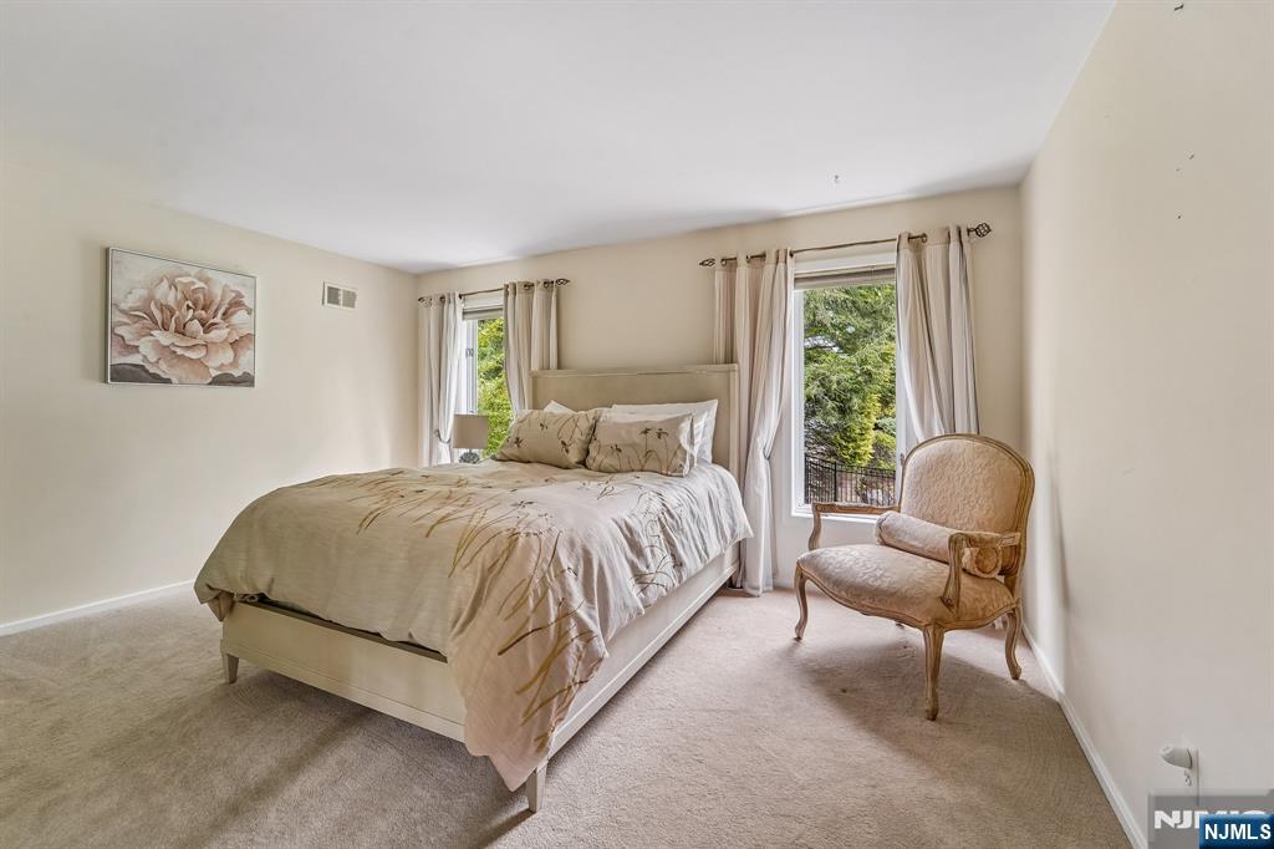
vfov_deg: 81.2
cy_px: 424
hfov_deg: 104.3
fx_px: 495
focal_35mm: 14
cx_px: 637
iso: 400
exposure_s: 1/15
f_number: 8
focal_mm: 14
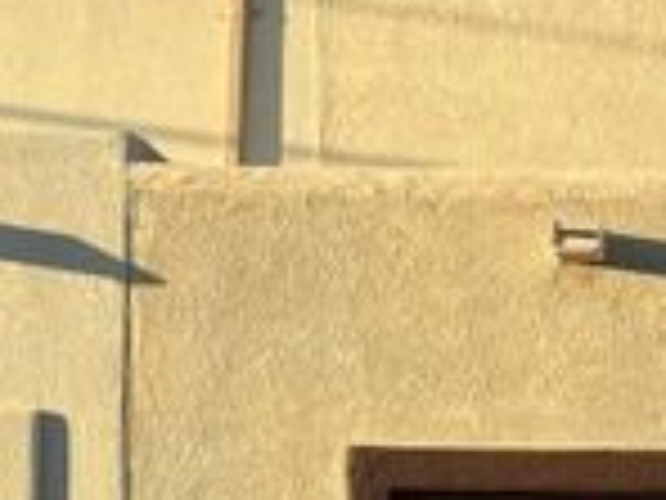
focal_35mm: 162
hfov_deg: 12.0
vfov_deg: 9.1
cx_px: 756
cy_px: 457
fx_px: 3117
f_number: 1.78
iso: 64
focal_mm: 6.76
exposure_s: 1/2415
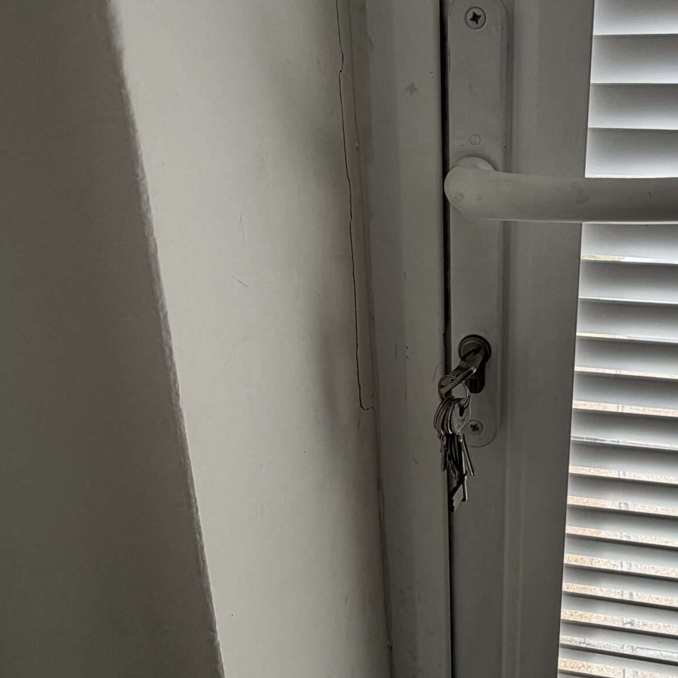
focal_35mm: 27
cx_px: 497
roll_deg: -0.2
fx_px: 598
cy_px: 267
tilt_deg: -17.0
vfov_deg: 58.5
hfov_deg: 56.5
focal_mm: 2.22
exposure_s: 1/502
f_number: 2.2
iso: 64
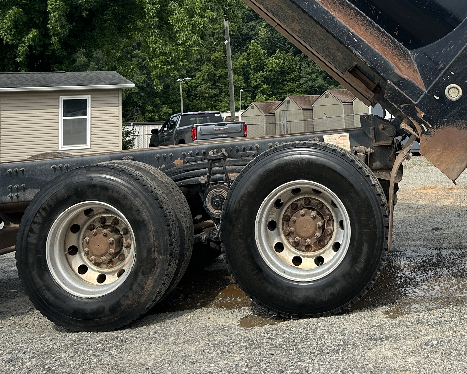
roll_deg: +3.3
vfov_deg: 26.3
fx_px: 760
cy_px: 7
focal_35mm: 55
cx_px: 307
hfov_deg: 33.9
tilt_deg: +7.8
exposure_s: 1/2915
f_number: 1.5
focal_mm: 5.7
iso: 50
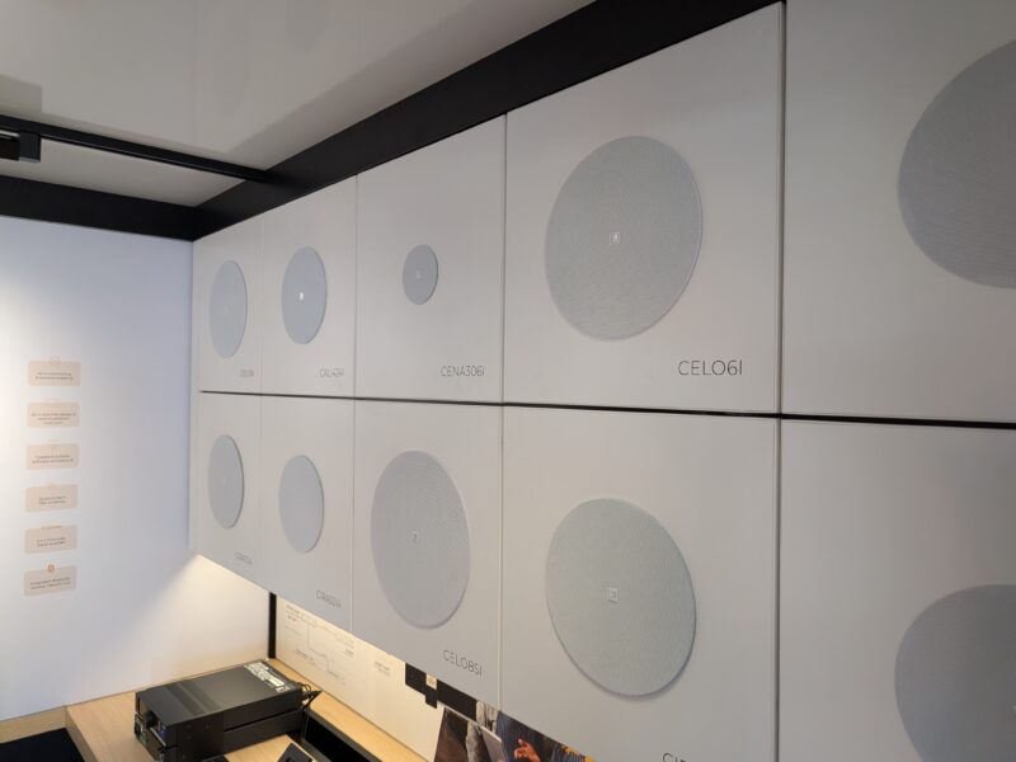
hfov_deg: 71.6
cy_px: 381
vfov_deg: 56.8
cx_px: 508
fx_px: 704
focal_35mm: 24
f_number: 1.68
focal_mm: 6.9
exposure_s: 1/171
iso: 184
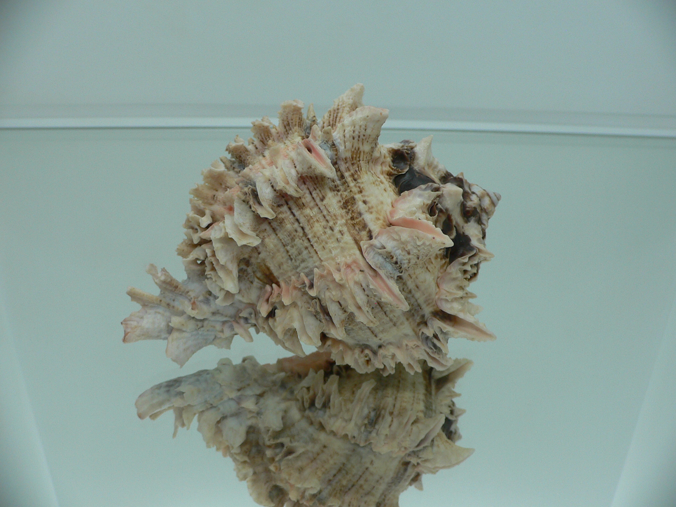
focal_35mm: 35
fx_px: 683
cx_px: 338
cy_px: 254
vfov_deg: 40.7
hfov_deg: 52.6
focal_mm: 4.6
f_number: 2.8
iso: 80
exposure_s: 1/60
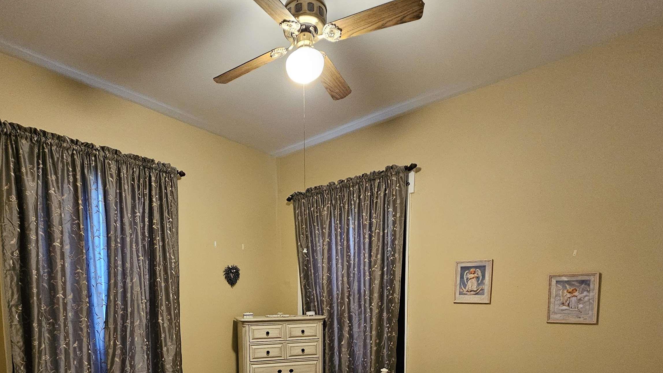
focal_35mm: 19
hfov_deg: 88.7
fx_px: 334
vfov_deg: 51.8
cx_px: 273
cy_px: 332
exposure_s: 1/30
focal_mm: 2.2
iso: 500
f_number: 2.2
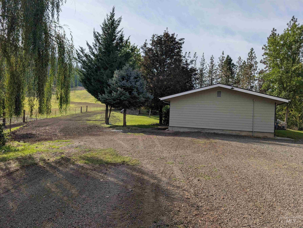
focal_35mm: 24
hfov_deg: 71.5
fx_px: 210
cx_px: 152
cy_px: 114
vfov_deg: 56.9
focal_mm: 6.9
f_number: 1.68
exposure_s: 1/2445
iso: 23
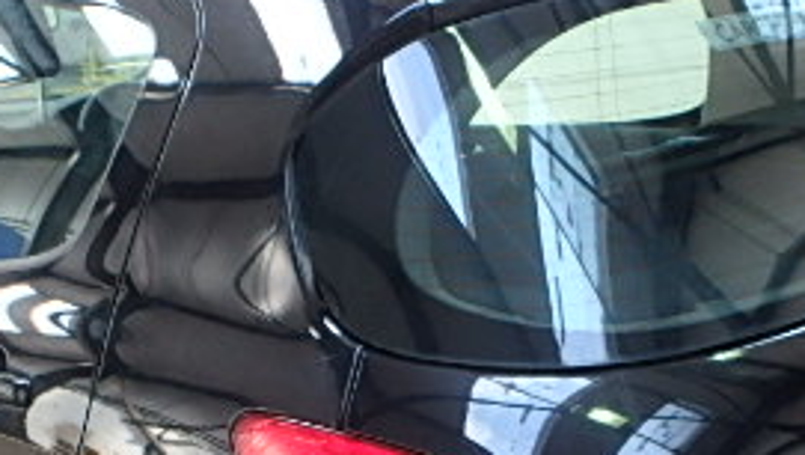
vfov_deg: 21.2
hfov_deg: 38.4
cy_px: 491
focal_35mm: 54
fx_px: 1154
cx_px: 362
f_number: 3.5
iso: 250
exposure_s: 1/30
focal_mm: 3.7
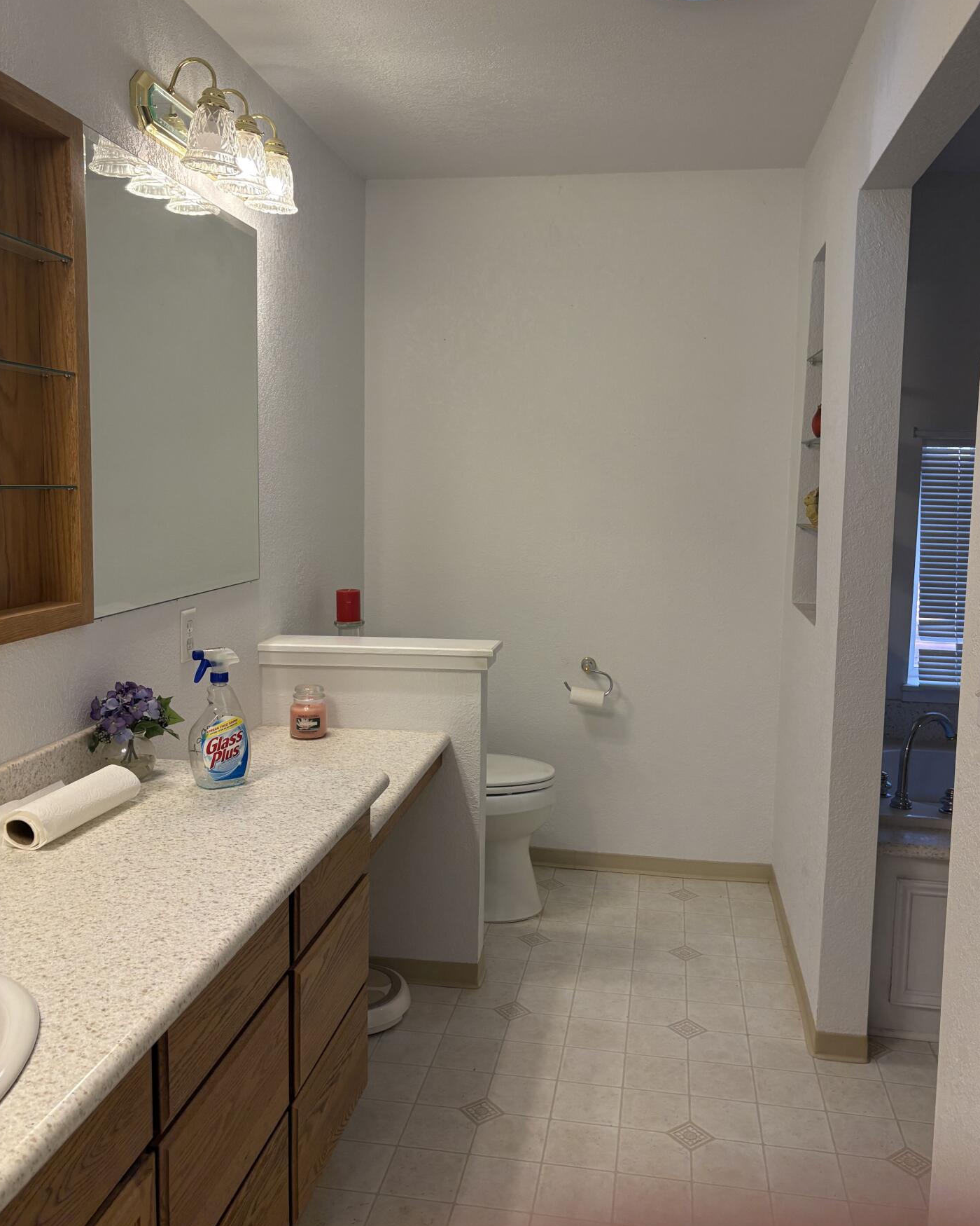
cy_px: 579
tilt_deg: -5.6
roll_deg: -1.3
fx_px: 1051
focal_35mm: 29
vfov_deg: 60.4
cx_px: 521
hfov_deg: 49.9
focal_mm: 5.96
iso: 125
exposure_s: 1/167
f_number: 1.6
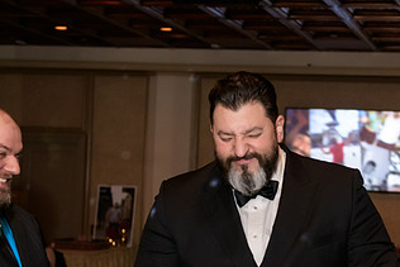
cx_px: 306
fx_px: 978
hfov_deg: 22.9
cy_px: 203
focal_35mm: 88
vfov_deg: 15.5
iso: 1600
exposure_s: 1/125
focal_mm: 48
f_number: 3.2
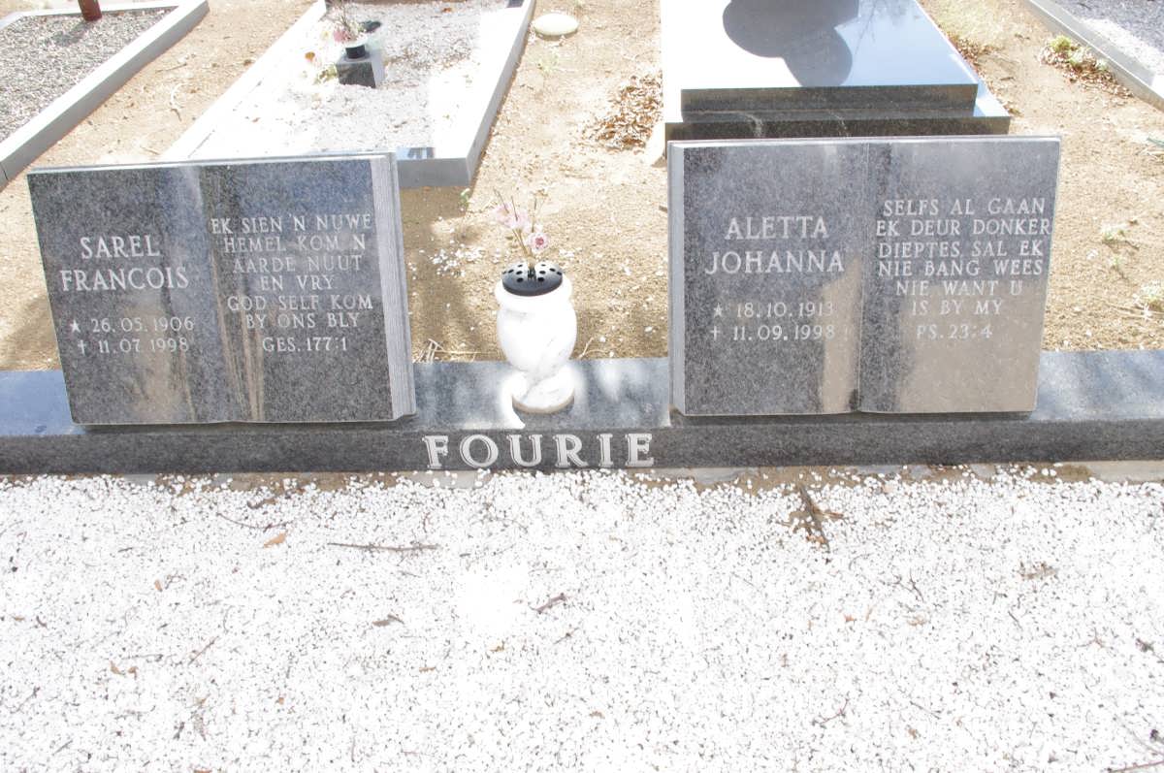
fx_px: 969
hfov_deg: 62.0
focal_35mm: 30
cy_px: 386
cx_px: 582
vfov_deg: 43.5
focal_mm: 20
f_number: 11
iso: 800
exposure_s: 1/125
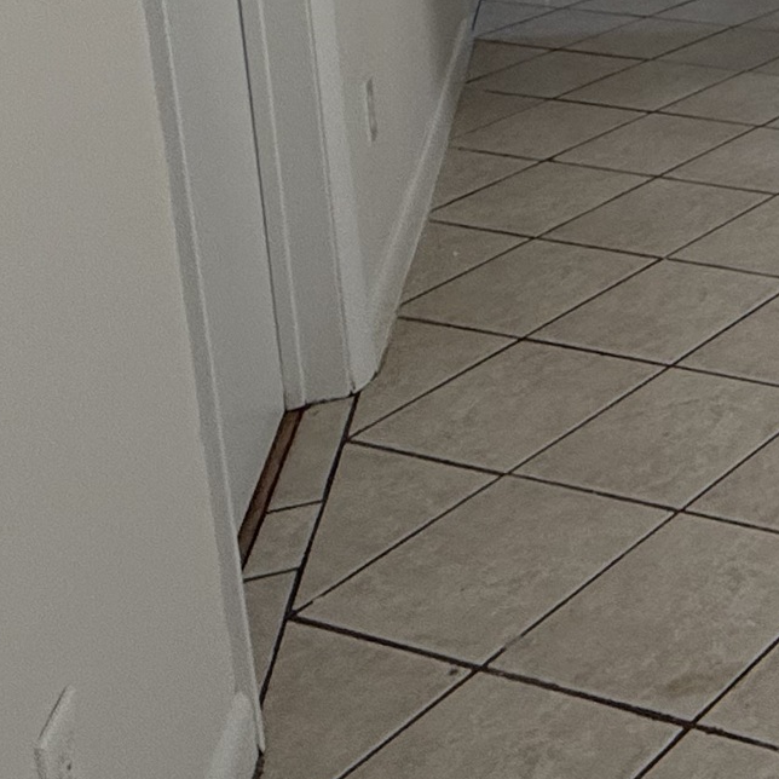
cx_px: 1433
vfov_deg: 25.3
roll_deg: +0.1
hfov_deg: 20.1
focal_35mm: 59
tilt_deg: -7.6
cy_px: -219
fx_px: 1502
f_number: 2.2
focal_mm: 2.22
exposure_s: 1/99
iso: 100
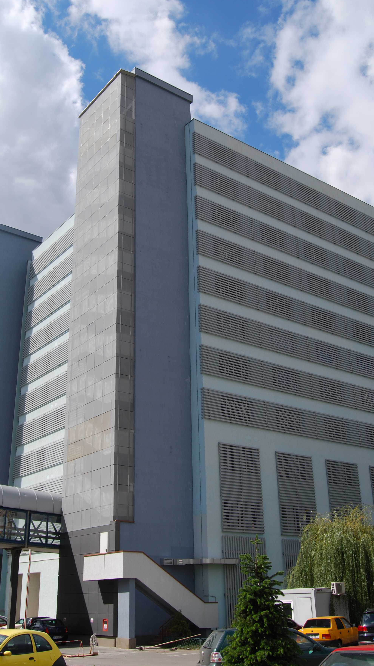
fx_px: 670
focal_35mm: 38
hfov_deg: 31.2
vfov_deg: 52.7
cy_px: 303
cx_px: 166
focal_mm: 22
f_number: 8
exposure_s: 1/250
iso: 100
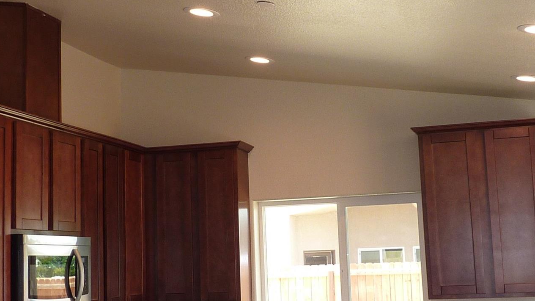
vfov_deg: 19.4
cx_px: 260
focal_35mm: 62
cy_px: 148
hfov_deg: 33.8
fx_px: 879
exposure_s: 1/30
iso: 100
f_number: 3.3
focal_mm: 4.4
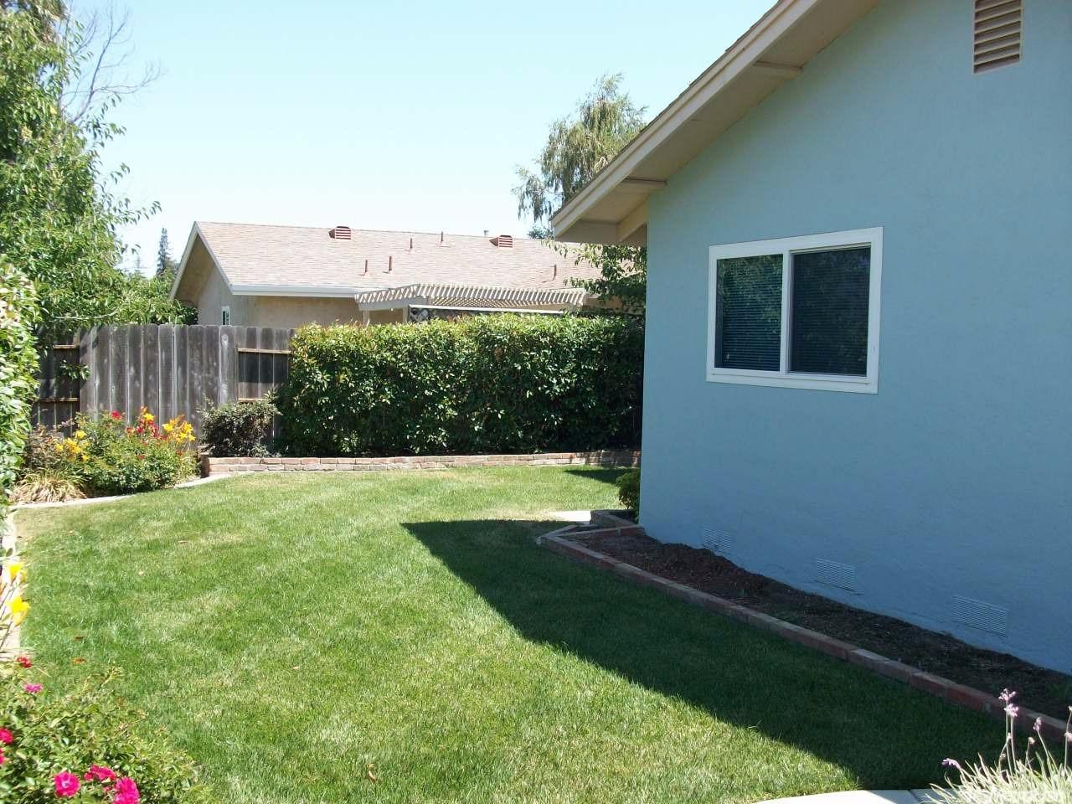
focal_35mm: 34
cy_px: 402
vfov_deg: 41.8
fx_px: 1053
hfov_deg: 54.0
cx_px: 536
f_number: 2.8
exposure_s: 1/401
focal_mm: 5.7
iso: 64
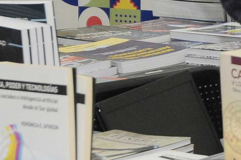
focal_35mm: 325
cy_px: -120
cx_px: 405
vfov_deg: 4.2
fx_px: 2173
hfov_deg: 6.2
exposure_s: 1/80
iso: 800
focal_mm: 40
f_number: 5.6
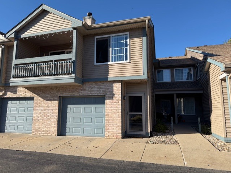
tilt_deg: +9.2
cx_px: 116
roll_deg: +0.5
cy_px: 86
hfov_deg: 71.6
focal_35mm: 24
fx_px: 160
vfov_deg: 56.8
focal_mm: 6.76
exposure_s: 1/3759
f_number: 1.78
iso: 80
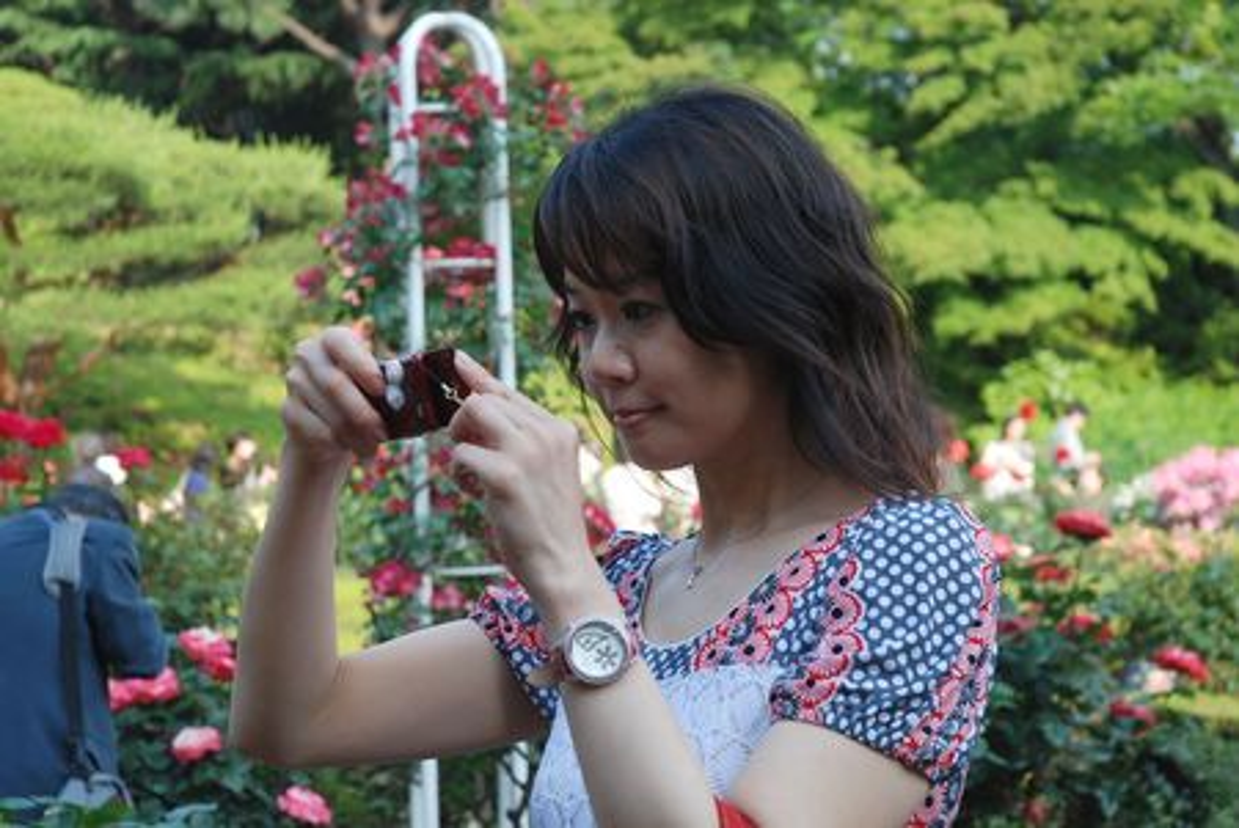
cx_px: 620
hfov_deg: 24.6
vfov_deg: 16.6
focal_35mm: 82
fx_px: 2842
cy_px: 414
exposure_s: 1/160
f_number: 6.3
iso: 200
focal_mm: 55
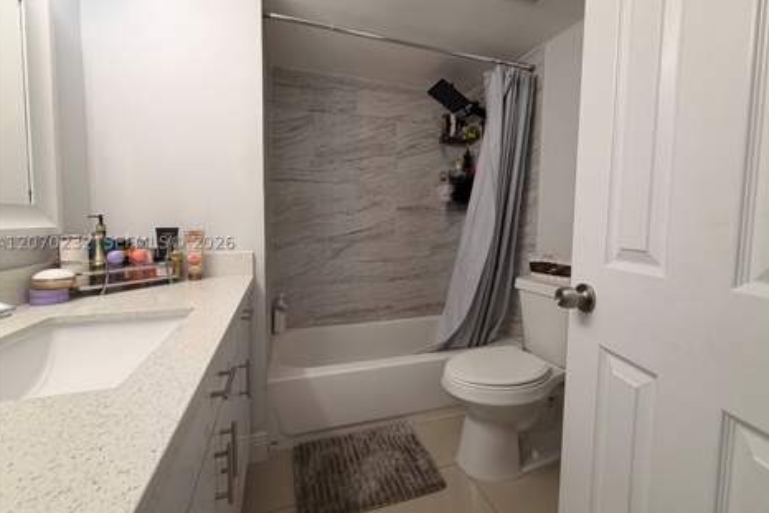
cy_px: 242
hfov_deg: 100.4
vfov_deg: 77.3
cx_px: 386
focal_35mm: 15
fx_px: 320
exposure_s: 1/120
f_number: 2.2
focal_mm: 2.22
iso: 80
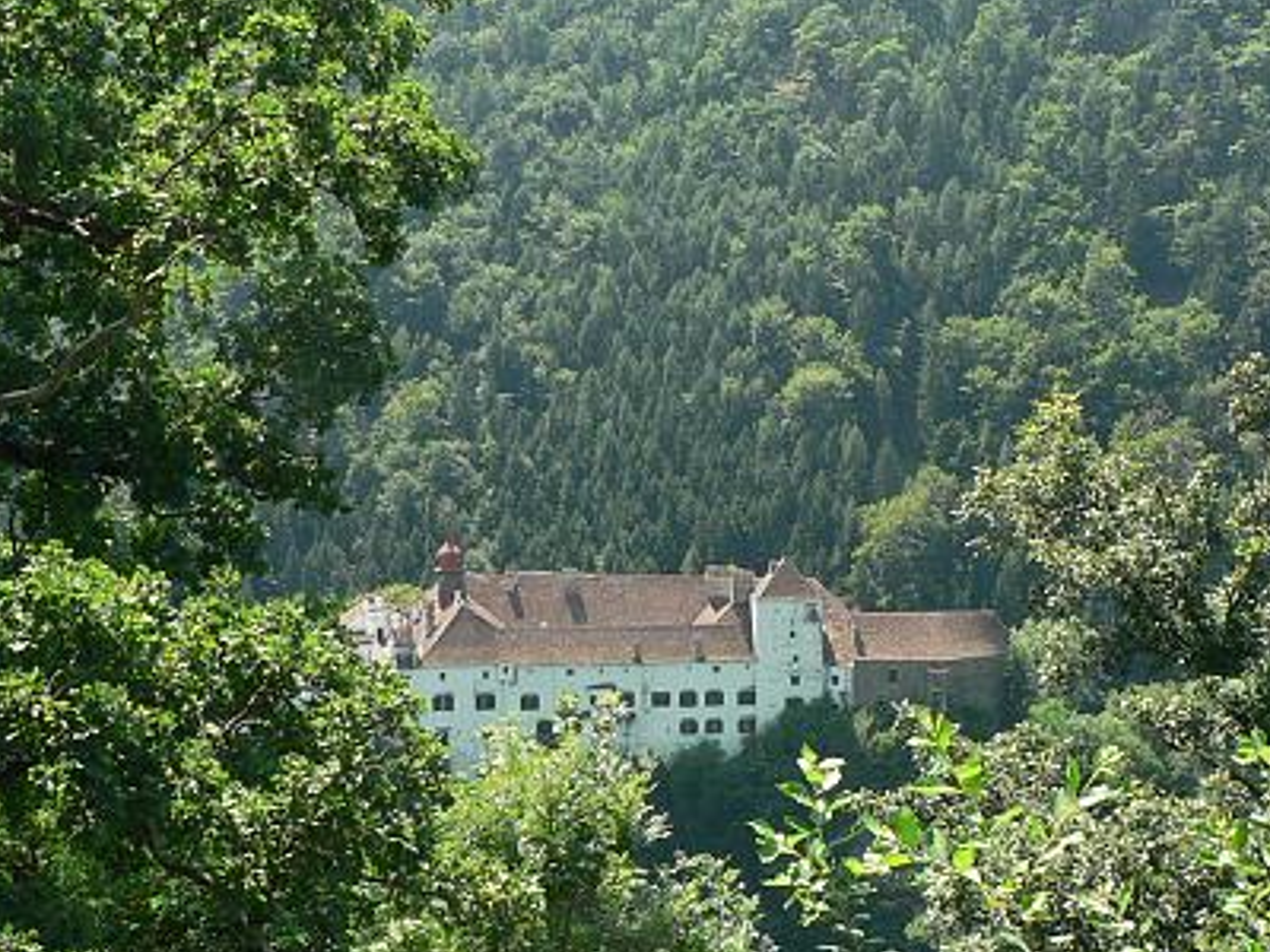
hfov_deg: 27.0
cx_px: 775
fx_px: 2642
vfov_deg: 20.4
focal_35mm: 72
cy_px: 457
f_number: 4
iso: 80
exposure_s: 1/200
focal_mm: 6
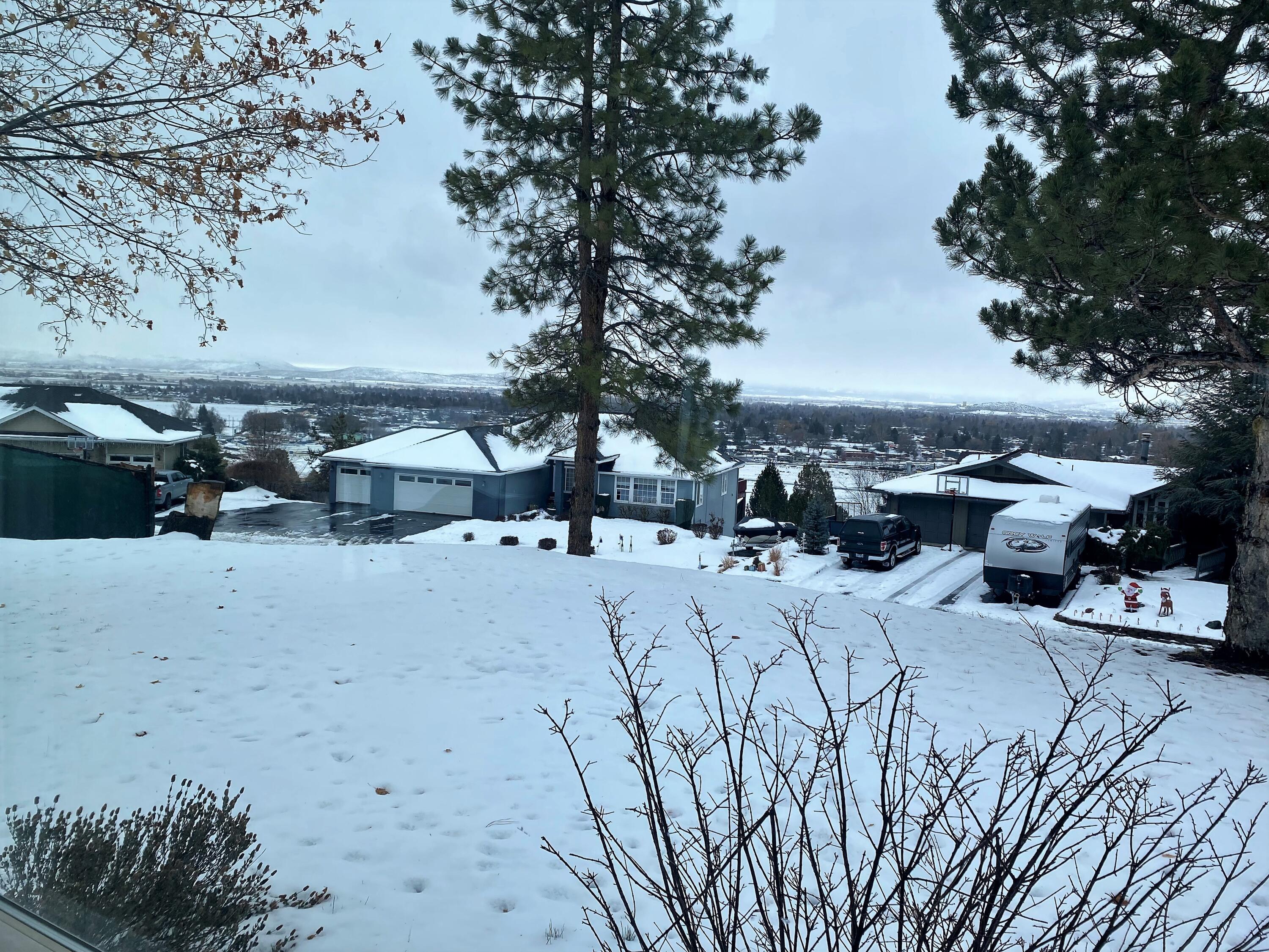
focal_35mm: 26
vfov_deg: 53.1
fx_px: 953
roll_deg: -2.2
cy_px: 476
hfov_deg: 67.3
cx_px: 634
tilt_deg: -5.2
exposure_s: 1/767
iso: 32
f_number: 1.8
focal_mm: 4.25
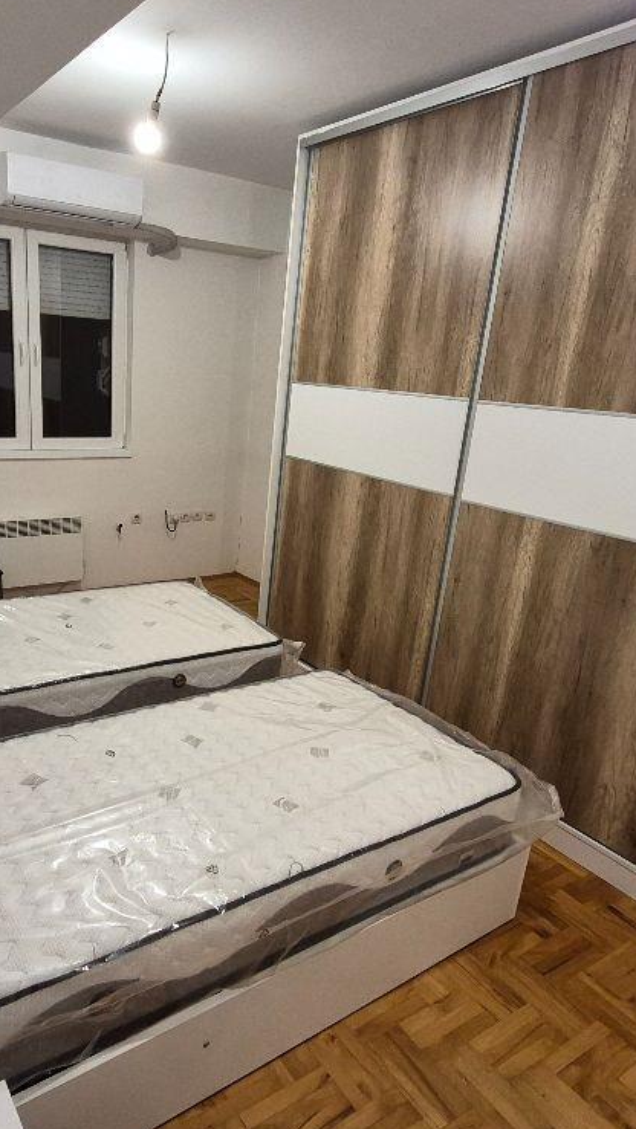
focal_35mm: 23
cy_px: 614
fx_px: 689
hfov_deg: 48.5
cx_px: 202
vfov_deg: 78.5
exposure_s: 1/50
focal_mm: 1.74
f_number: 2.2
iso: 400
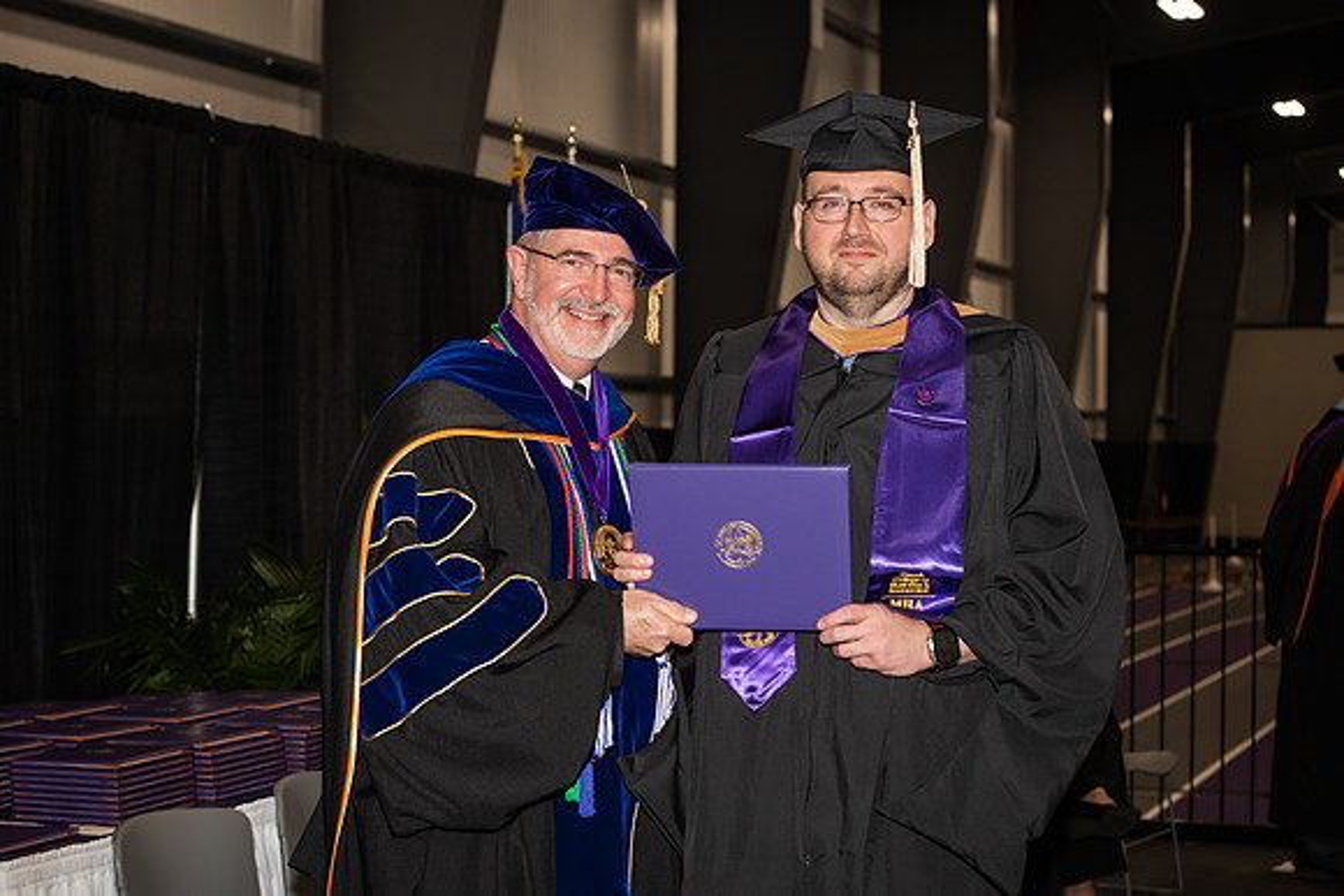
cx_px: 672
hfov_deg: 28.8
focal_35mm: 70
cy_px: 448
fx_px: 2614
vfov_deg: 19.5
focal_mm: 70
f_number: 5.6
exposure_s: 1/200
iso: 1000
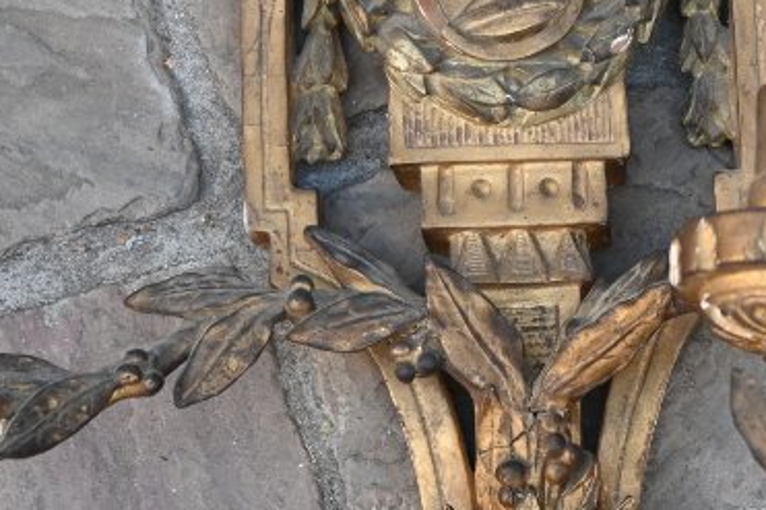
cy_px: 580
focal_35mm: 153
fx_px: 3250
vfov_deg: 8.9
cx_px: 762
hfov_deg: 13.3
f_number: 4
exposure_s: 1/125
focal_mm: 31.5
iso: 400
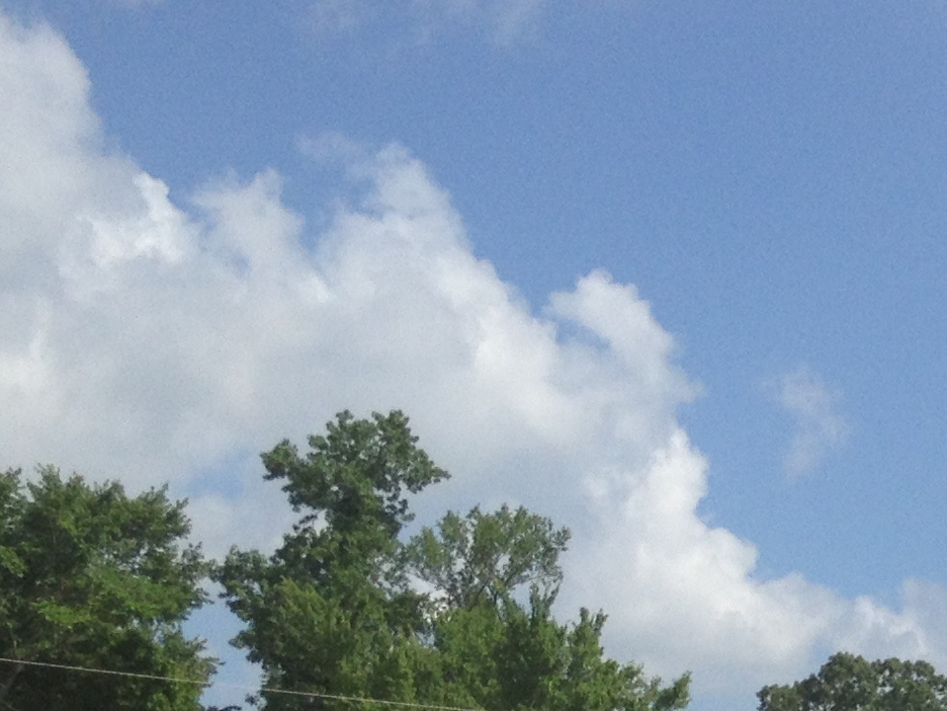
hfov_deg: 14.8
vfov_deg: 11.9
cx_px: 1514
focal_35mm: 122
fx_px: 3338
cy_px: 853
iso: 50
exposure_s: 1/2304
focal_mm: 4.28
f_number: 2.4
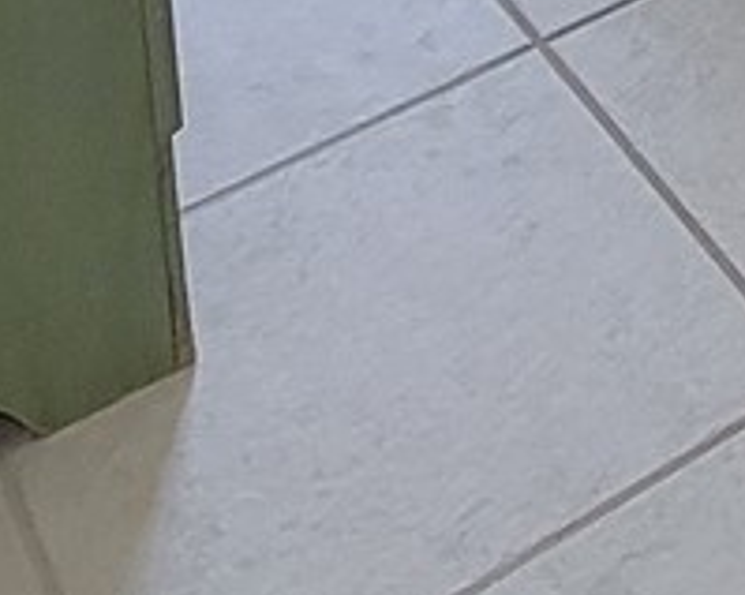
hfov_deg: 16.7
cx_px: 1191
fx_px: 2248
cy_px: -1385
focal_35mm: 102
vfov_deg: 9.7
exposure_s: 1/60
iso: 250
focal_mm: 2.2
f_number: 2.2
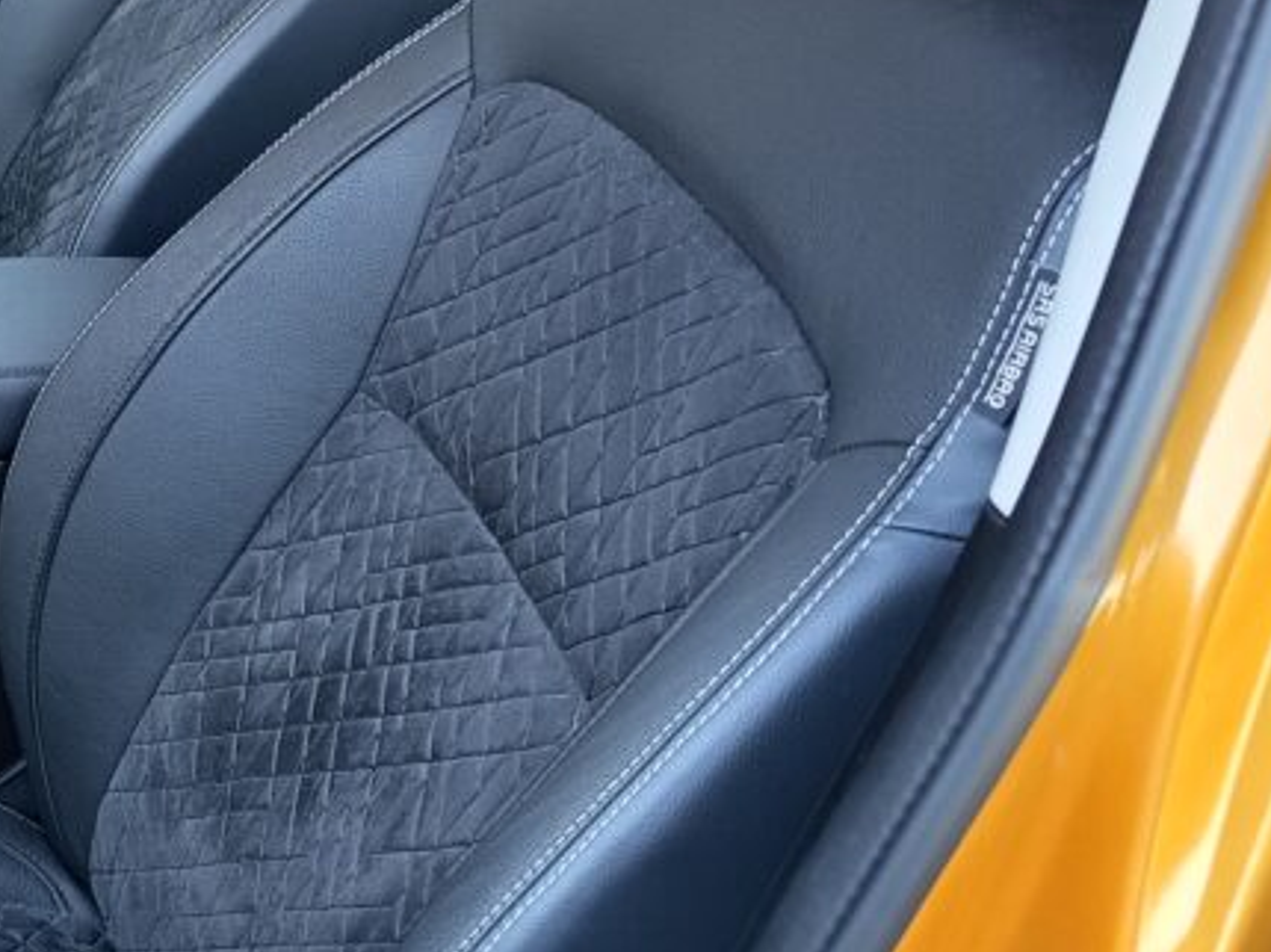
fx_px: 2459
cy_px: 254
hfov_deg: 26.3
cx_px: -186
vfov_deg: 21.7
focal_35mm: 67
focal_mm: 5.24
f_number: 1.7
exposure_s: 1/50
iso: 441
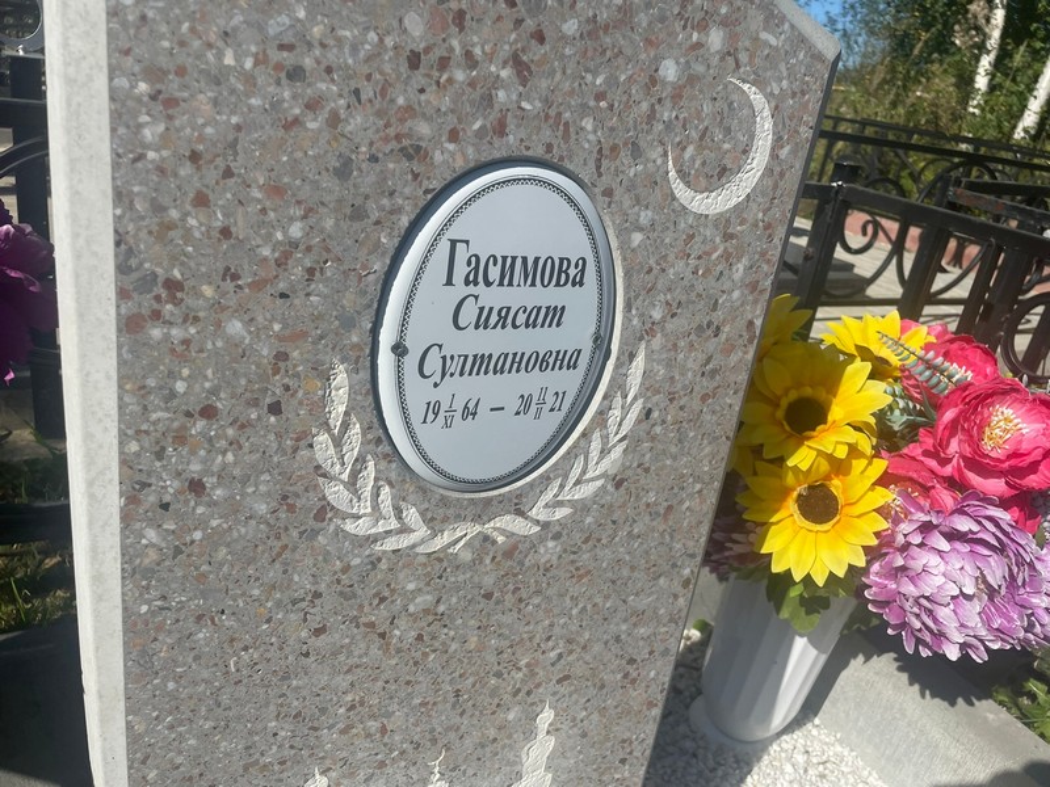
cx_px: 525
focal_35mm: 26
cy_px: 394
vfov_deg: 53.1
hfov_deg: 67.3
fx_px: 789
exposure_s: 1/6135
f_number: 1.6
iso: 32
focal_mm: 4.2
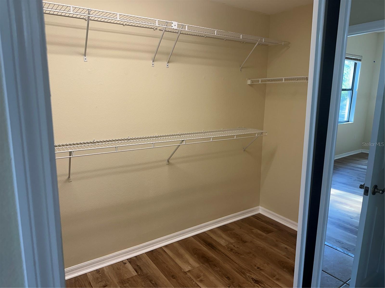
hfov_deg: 71.6
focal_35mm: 24
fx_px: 267
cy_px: 144
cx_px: 192
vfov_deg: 56.8
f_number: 1.78
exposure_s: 1/120
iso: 100
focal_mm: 6.86
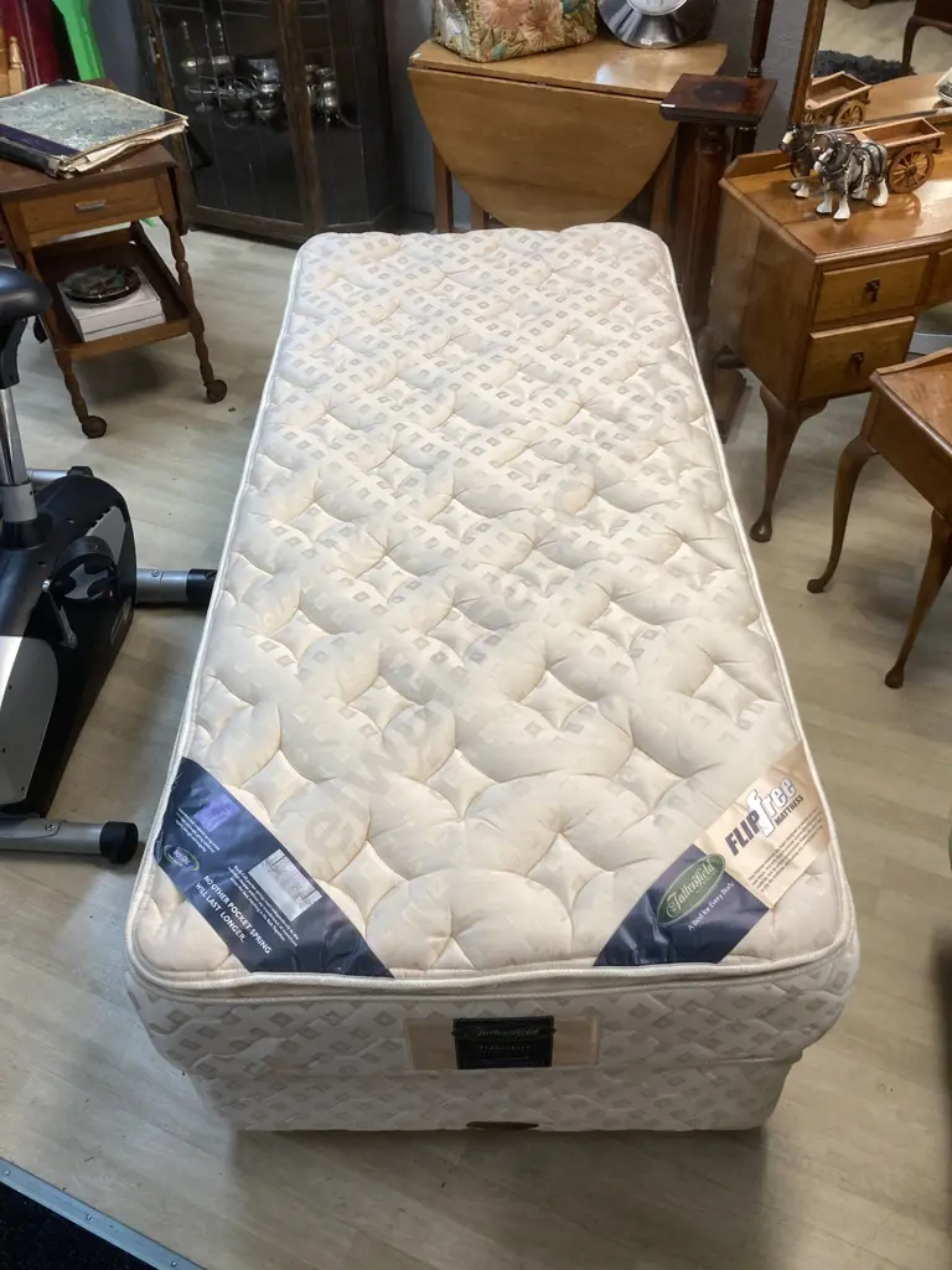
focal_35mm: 28
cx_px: 476
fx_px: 1027
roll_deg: +0.9
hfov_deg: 49.7
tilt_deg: -44.9
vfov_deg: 63.4
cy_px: 635
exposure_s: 1/100
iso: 80
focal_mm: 3.99
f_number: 1.8
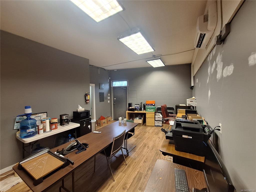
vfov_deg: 89.9
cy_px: 96
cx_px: 128
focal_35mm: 13
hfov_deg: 106.2
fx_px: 96
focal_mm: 1.74
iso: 100
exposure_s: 1/40
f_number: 2.2
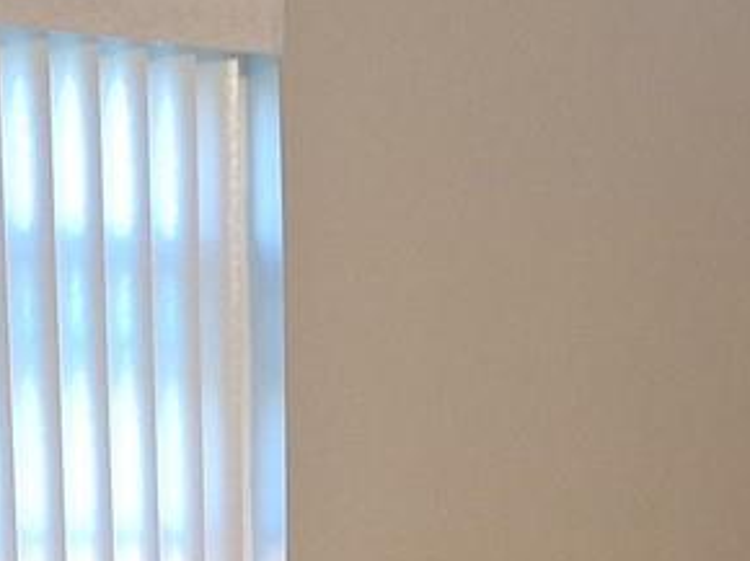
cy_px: 1419
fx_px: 2749
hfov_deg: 15.5
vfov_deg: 10.0
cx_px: 385
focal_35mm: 127
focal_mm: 5.54
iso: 160
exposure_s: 1/40
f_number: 1.8
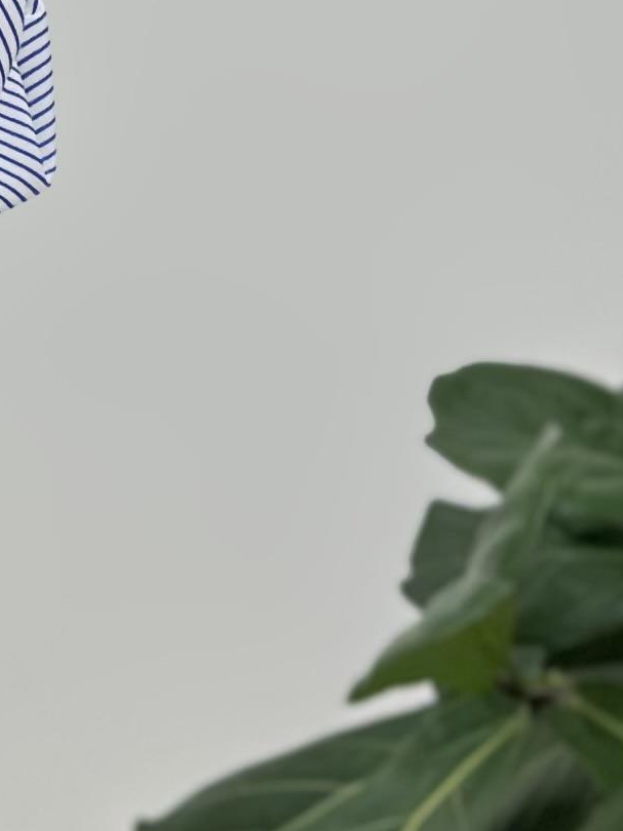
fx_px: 5738
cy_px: 19
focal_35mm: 239
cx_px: -603
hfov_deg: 6.1
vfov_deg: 8.2
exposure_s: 1/212
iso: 80
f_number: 1.78
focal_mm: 6.86
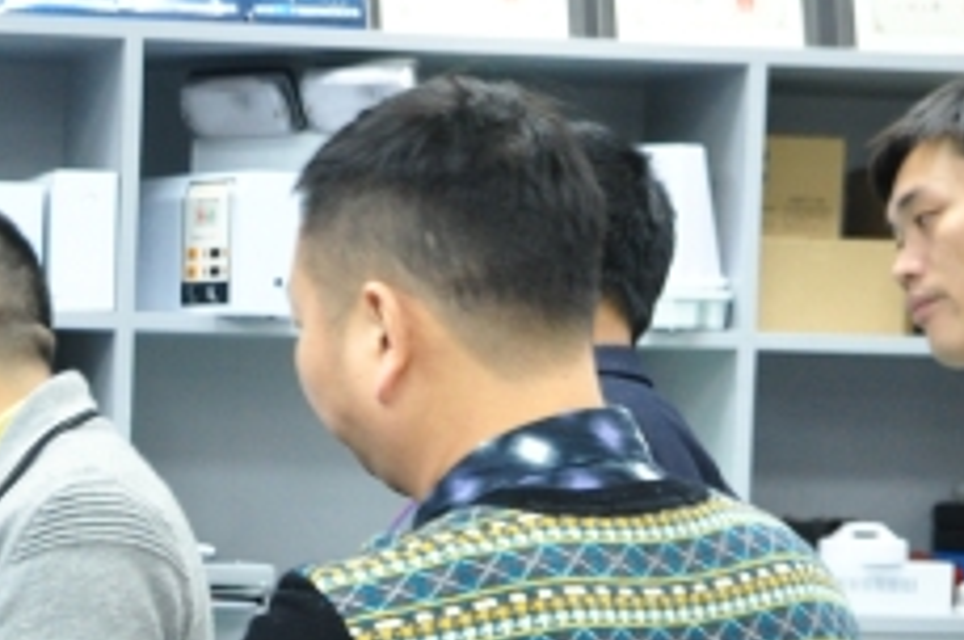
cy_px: 539
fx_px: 3155
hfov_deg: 16.6
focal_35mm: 118
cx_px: -219
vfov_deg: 11.5
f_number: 6.3
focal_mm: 24
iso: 800
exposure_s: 1/15
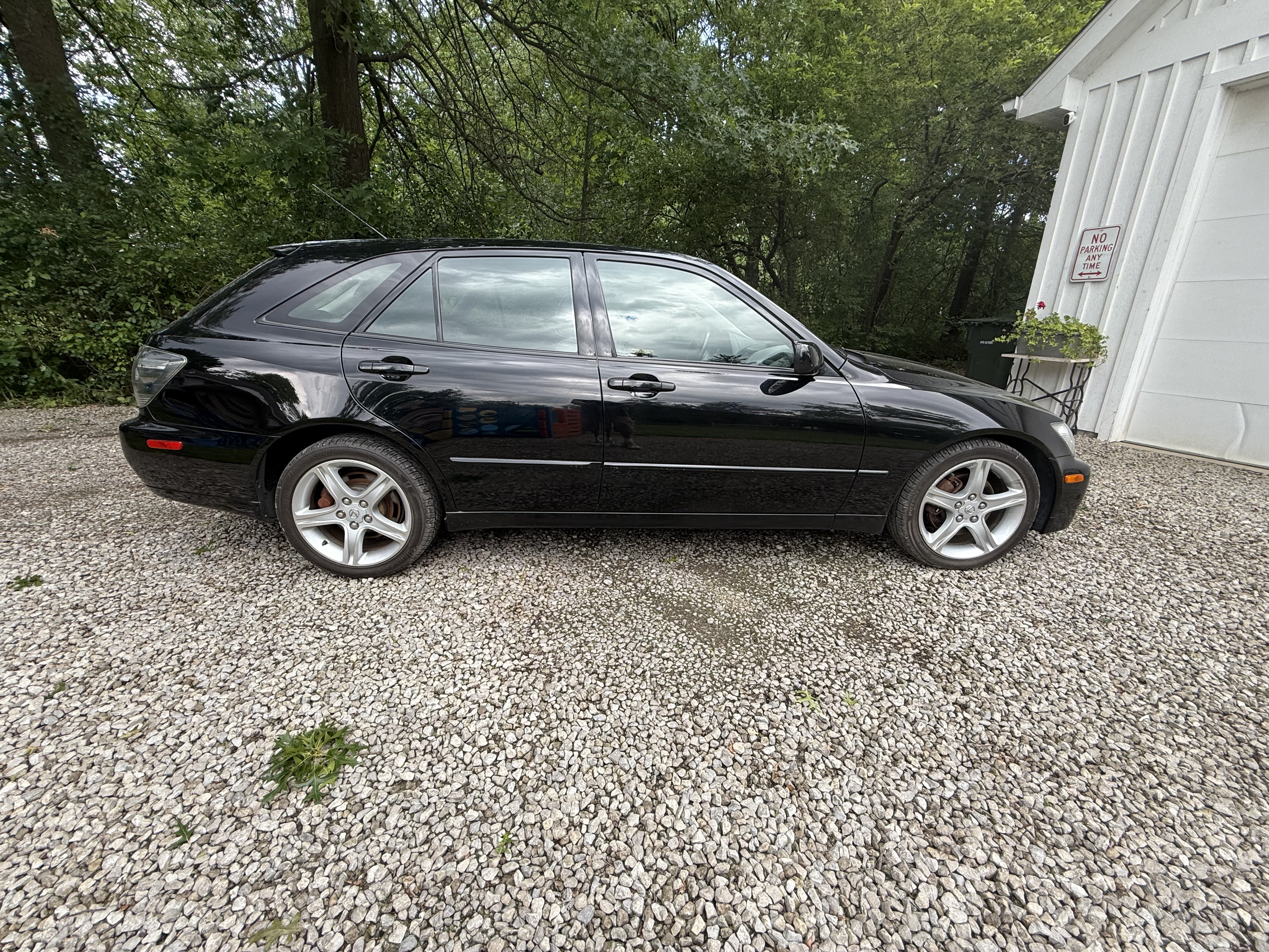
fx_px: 513
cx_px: 634
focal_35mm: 14
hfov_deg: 102.1
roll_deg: +0.9
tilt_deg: -17.6
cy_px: 476
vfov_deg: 85.7
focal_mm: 2.22
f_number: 2.2
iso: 50
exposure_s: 1/156
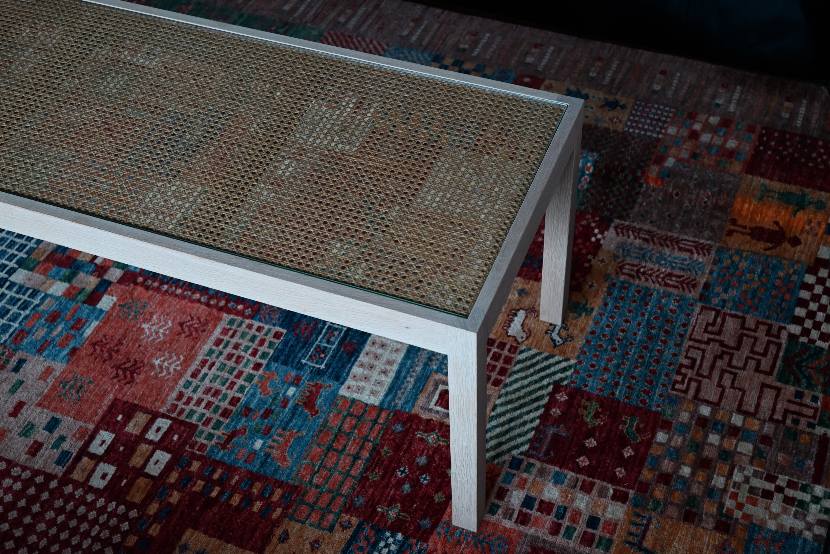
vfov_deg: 27.0
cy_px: 277
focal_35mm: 50
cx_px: 415
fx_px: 1153
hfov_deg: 39.6
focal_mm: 50
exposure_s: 1/13
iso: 1250
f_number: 6.3
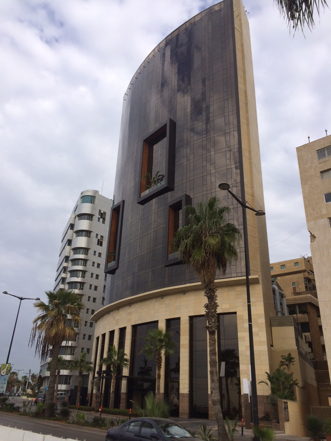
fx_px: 382
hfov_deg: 46.8
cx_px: 166
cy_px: 220
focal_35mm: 30
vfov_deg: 60.0
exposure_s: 1/1520
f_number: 2.2
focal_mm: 4.12
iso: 32
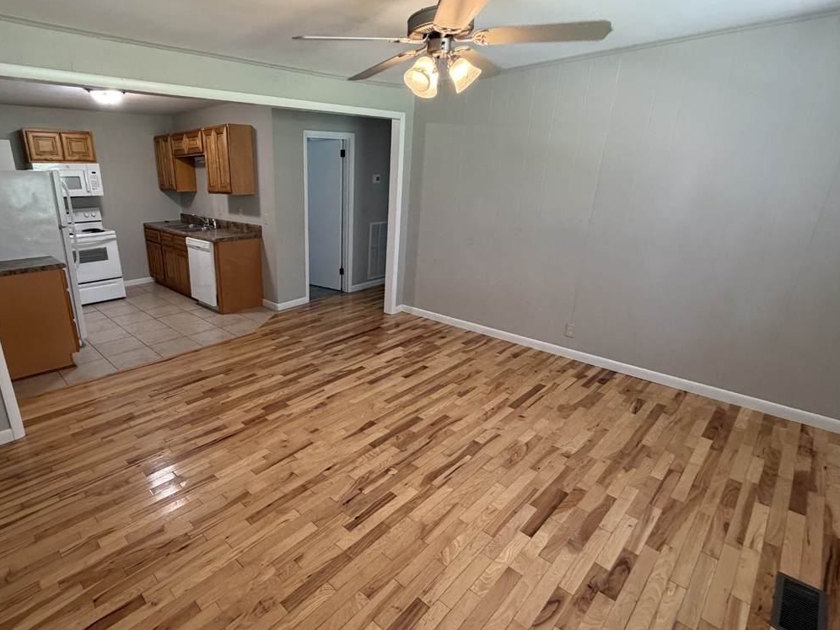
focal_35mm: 18
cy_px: 319
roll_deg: +0.4
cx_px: 319
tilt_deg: -18.4
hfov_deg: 86.2
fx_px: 437
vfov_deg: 71.6
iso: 320
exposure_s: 1/74
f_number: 2.2
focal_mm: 2.22
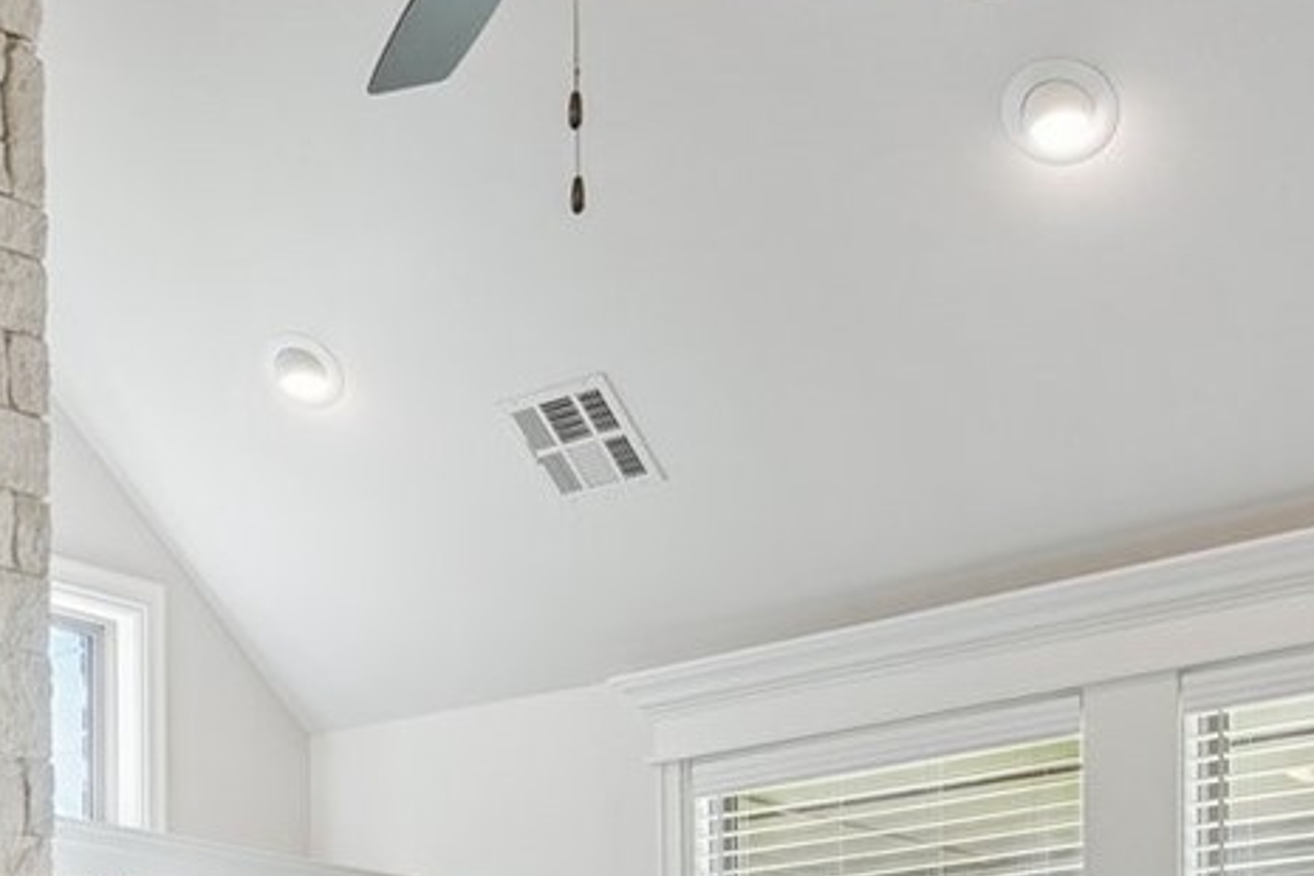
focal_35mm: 70
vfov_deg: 17.6
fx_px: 2555
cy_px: 1293
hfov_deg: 28.1
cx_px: 226
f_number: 6.3
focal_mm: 16
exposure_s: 1/40
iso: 200
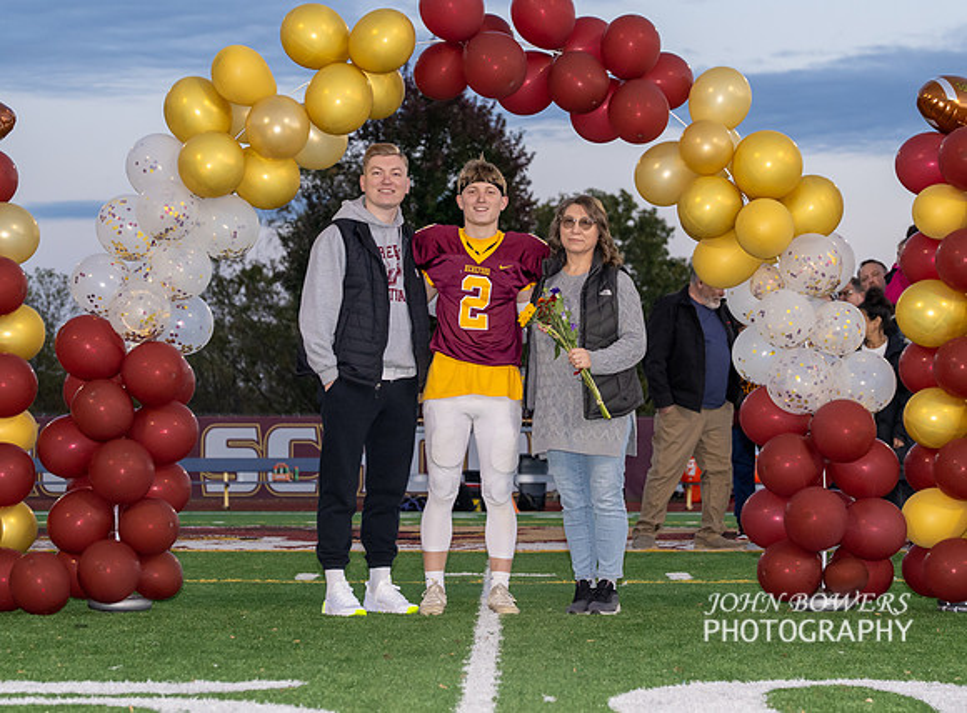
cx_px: 581
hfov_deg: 15.8
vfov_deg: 11.7
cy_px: 349
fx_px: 3477
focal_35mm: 125
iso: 1000
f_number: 4.5
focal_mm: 70
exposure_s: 1/200
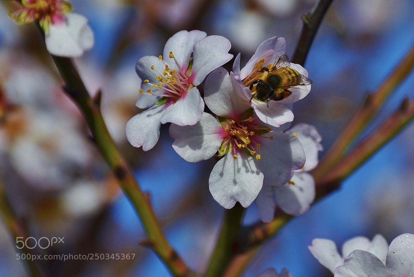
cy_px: 138
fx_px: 3625
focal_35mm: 315
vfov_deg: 4.4
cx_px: 207
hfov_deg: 6.5
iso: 200
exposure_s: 1/2500
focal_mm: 210
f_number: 6.3
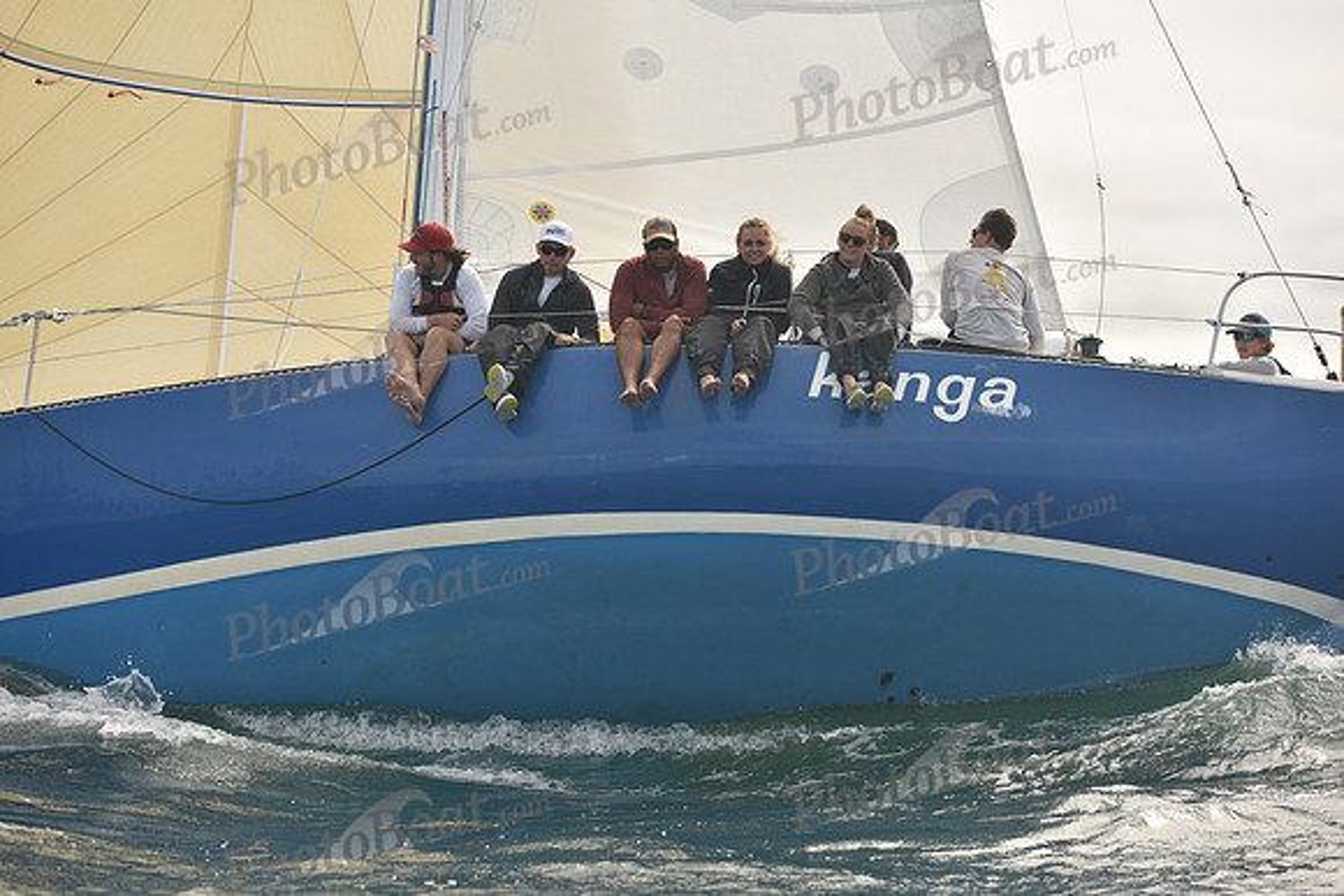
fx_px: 3174
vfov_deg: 16.1
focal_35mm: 85
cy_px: 448
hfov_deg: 23.9
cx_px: 672
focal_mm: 85
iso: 320
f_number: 4.5
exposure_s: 1/1000
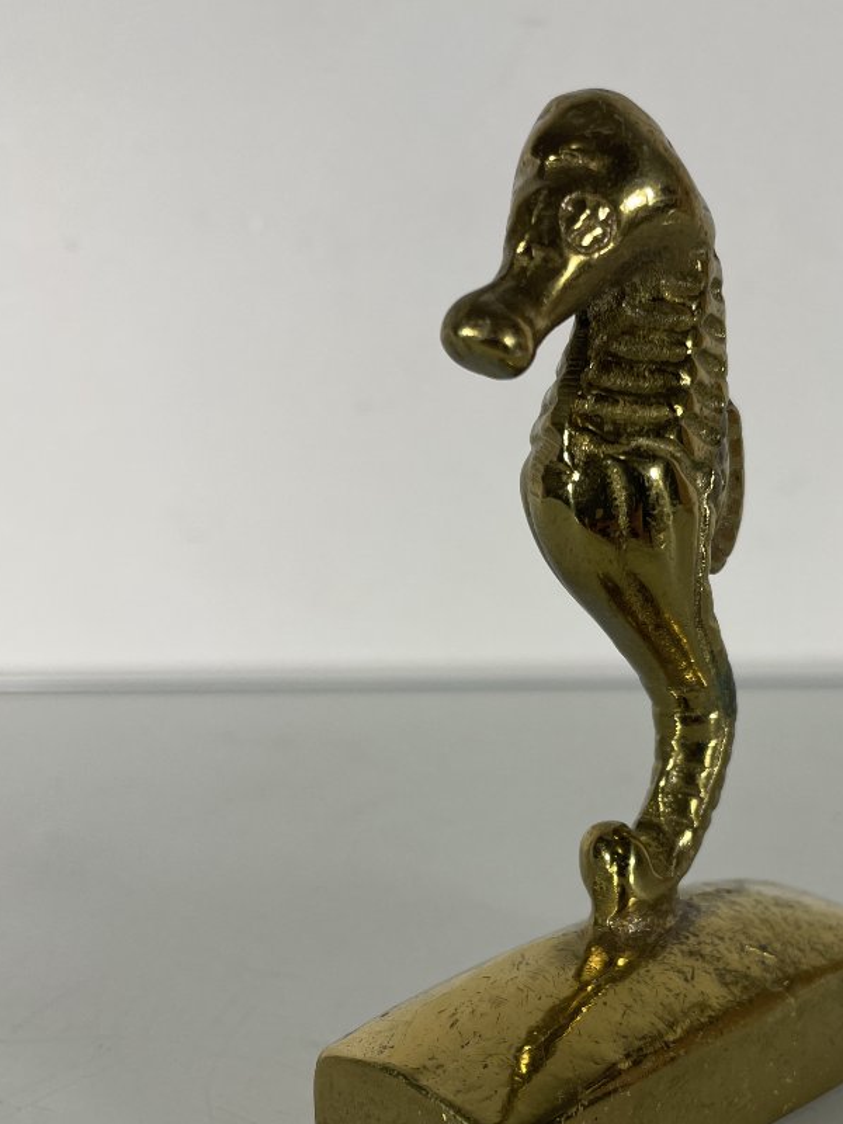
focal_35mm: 39
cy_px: 686
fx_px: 1266
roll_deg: +0.5
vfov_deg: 47.5
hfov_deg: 36.2
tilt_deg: -15.7
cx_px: 600
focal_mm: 4.2
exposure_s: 1/219
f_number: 1.6
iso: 32
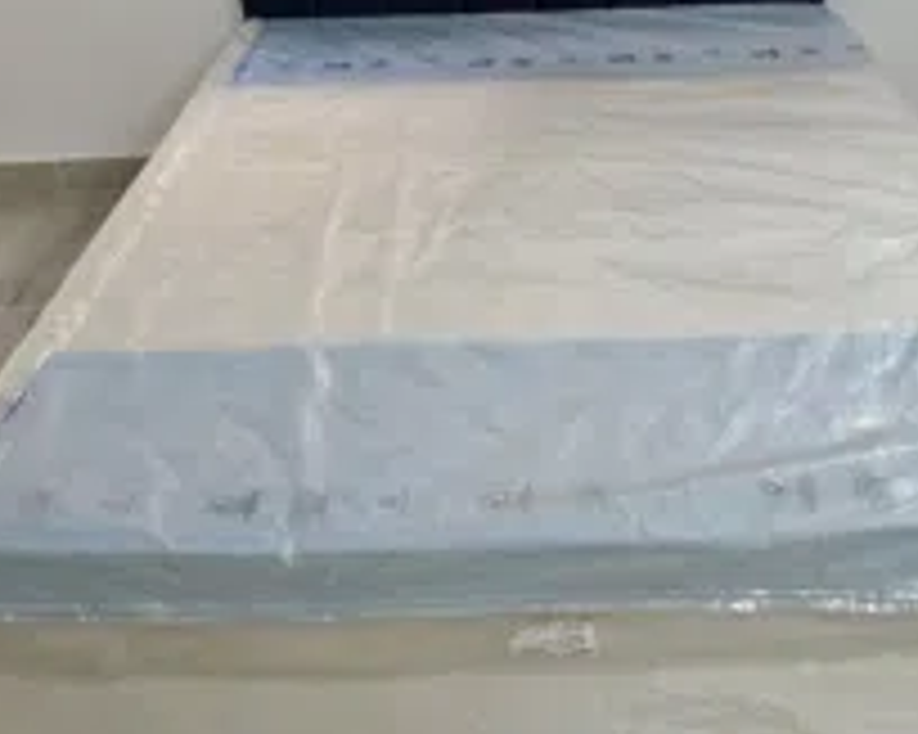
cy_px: 135
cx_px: 549
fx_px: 1195
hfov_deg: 41.8
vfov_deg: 33.1
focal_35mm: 44
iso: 400
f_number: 1.7
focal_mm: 6.3
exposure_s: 1/142
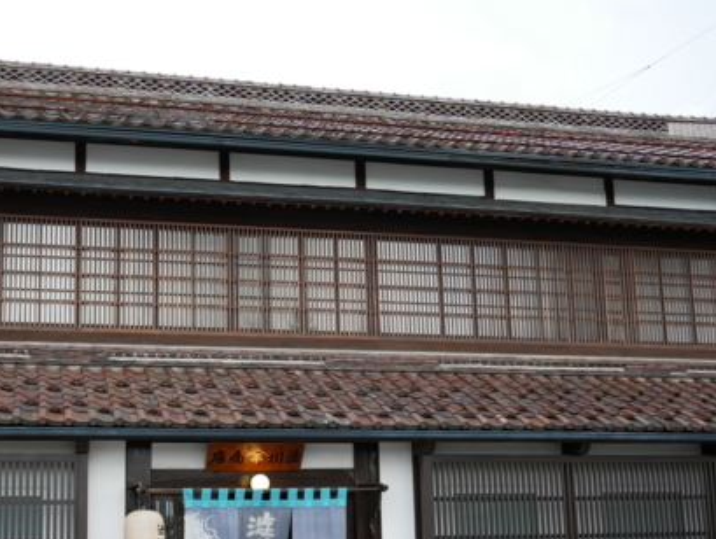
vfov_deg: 32.5
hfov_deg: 42.3
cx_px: 235
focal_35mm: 44
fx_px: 911
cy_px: 381
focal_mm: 15
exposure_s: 1/160
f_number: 4.5
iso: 200
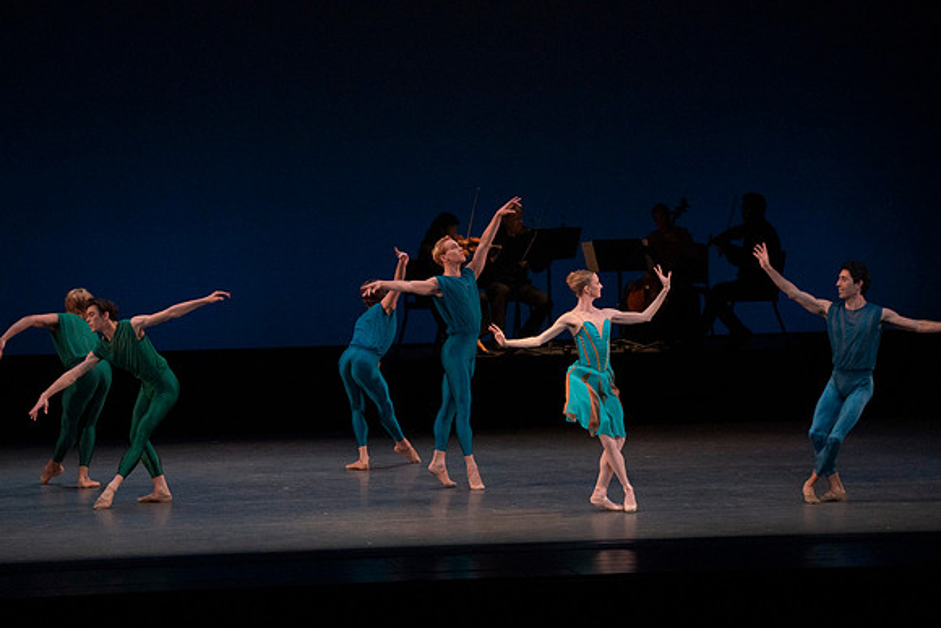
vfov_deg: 7.0
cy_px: 314
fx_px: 5124
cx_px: 470
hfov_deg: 10.5
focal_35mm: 196
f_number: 7.1
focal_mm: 196
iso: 8000
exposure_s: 1/400
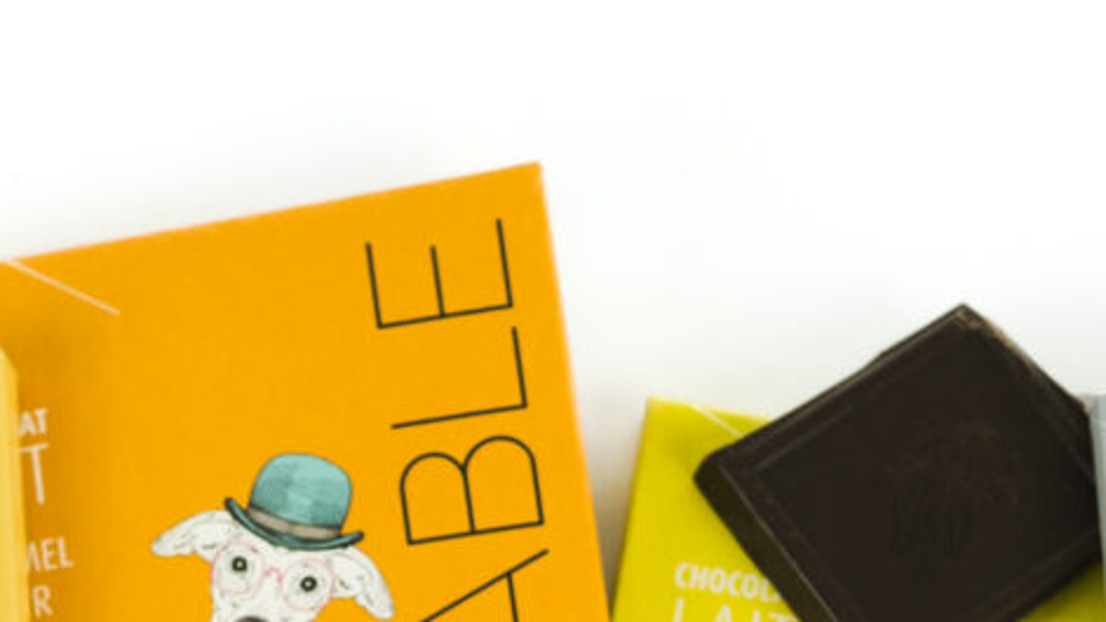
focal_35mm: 199
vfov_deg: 5.7
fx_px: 5836
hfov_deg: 10.8
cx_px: 82
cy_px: 1780
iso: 200
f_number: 4
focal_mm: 35
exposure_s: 1/100
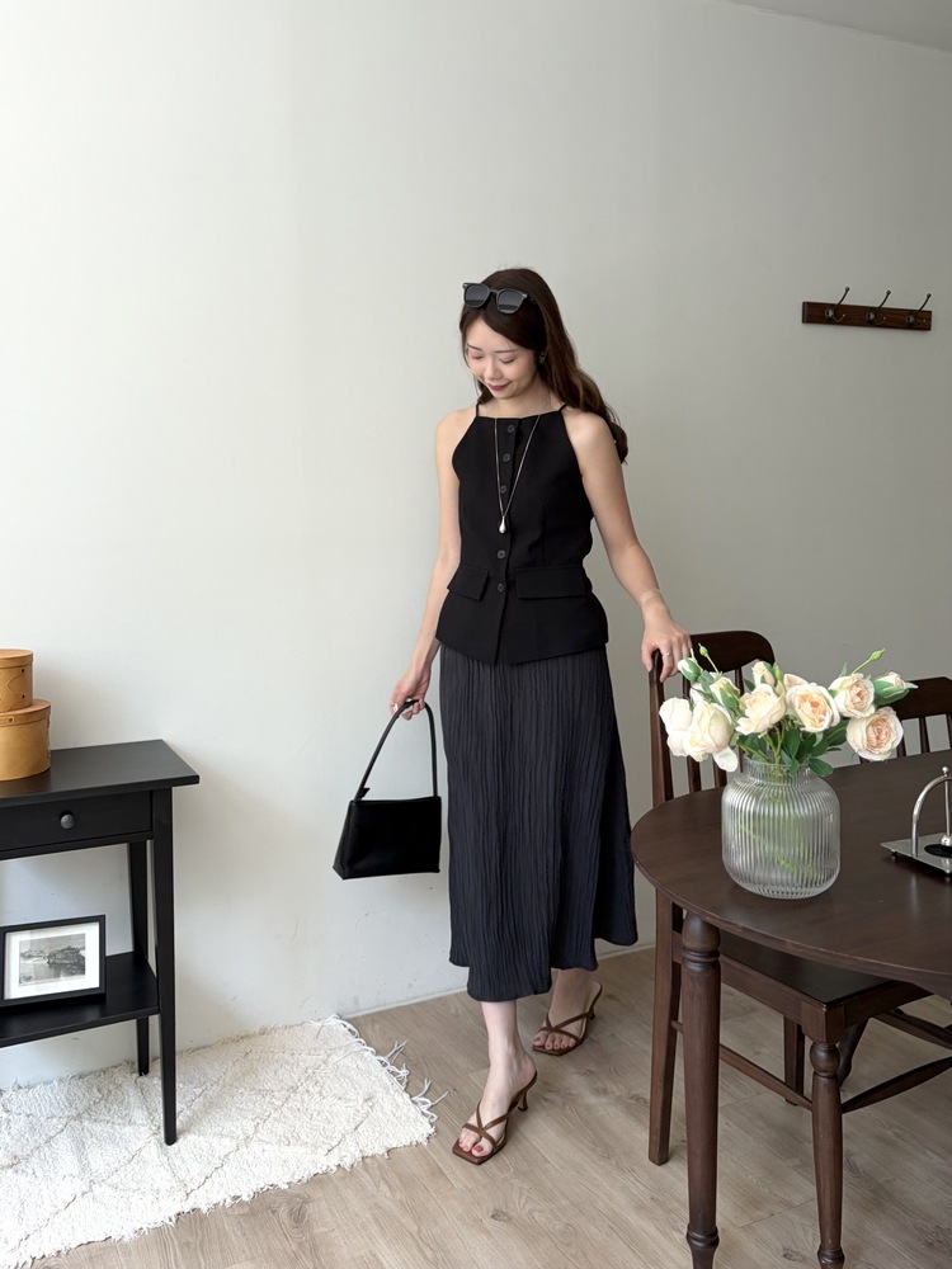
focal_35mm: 26
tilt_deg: -4.0
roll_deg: +0.7
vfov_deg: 67.3
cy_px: 634
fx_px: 953
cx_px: 476
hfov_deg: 53.1
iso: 64
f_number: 1.6
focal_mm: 5.96
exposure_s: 1/122
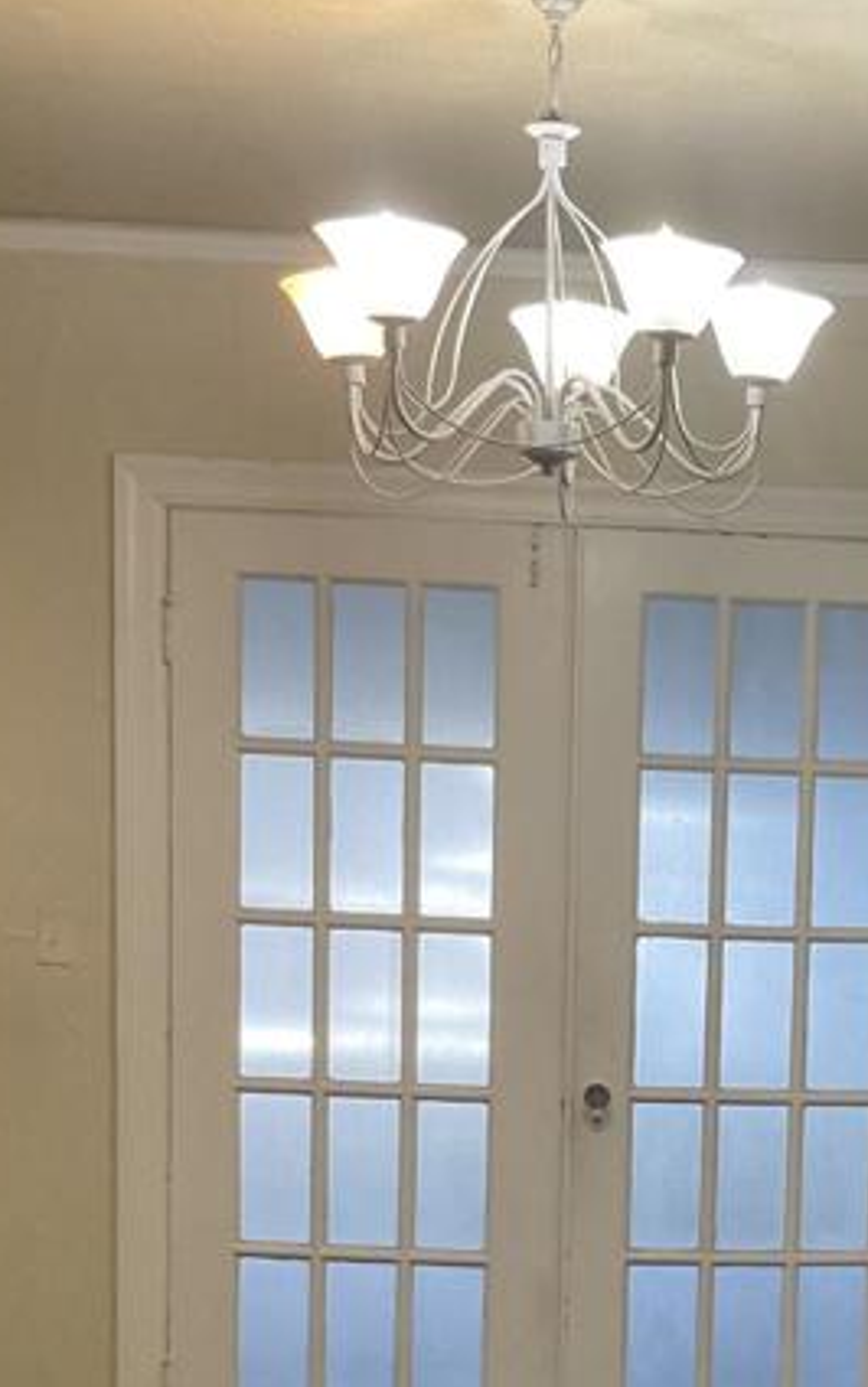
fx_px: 2798
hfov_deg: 17.2
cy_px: 1188
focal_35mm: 74
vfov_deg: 27.1
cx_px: 897
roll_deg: -1.1
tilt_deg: -8.4
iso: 125
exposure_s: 1/60
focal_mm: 3
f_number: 1.8
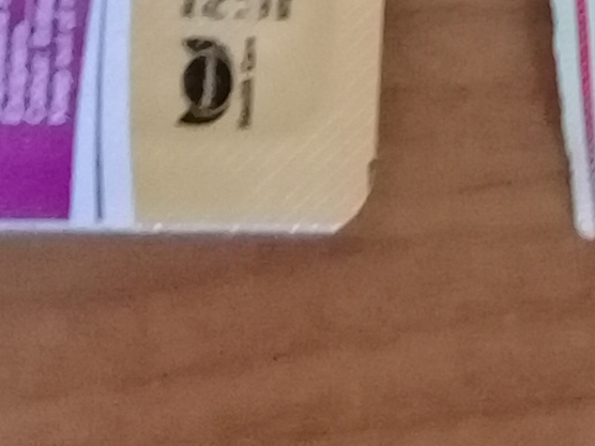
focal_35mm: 182
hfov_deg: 10.6
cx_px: 836
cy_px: -491
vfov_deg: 7.8
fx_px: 3128
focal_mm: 3.3
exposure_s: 1/17
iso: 500
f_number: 2.2
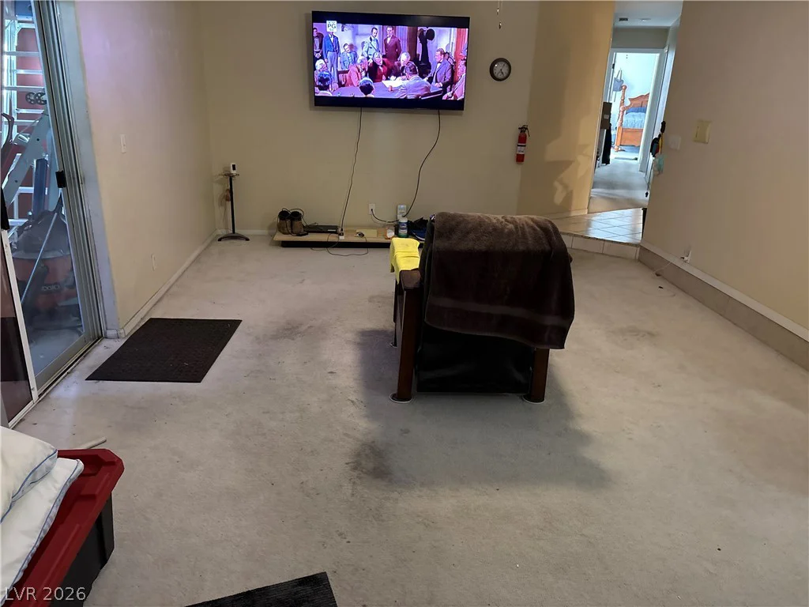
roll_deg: -2.3
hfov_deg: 67.3
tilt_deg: -19.8
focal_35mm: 26
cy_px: 304
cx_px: 404
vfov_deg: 53.1
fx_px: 608
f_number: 1.6
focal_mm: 5.96
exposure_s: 1/30
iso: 500
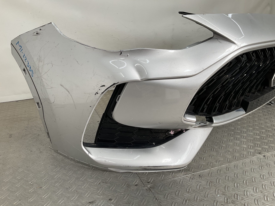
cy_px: 103
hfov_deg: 61.7
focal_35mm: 29
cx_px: 138
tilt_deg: -21.4
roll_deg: -1.8
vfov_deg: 48.2
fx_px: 230
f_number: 1.8
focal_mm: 3
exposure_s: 1/291
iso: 16
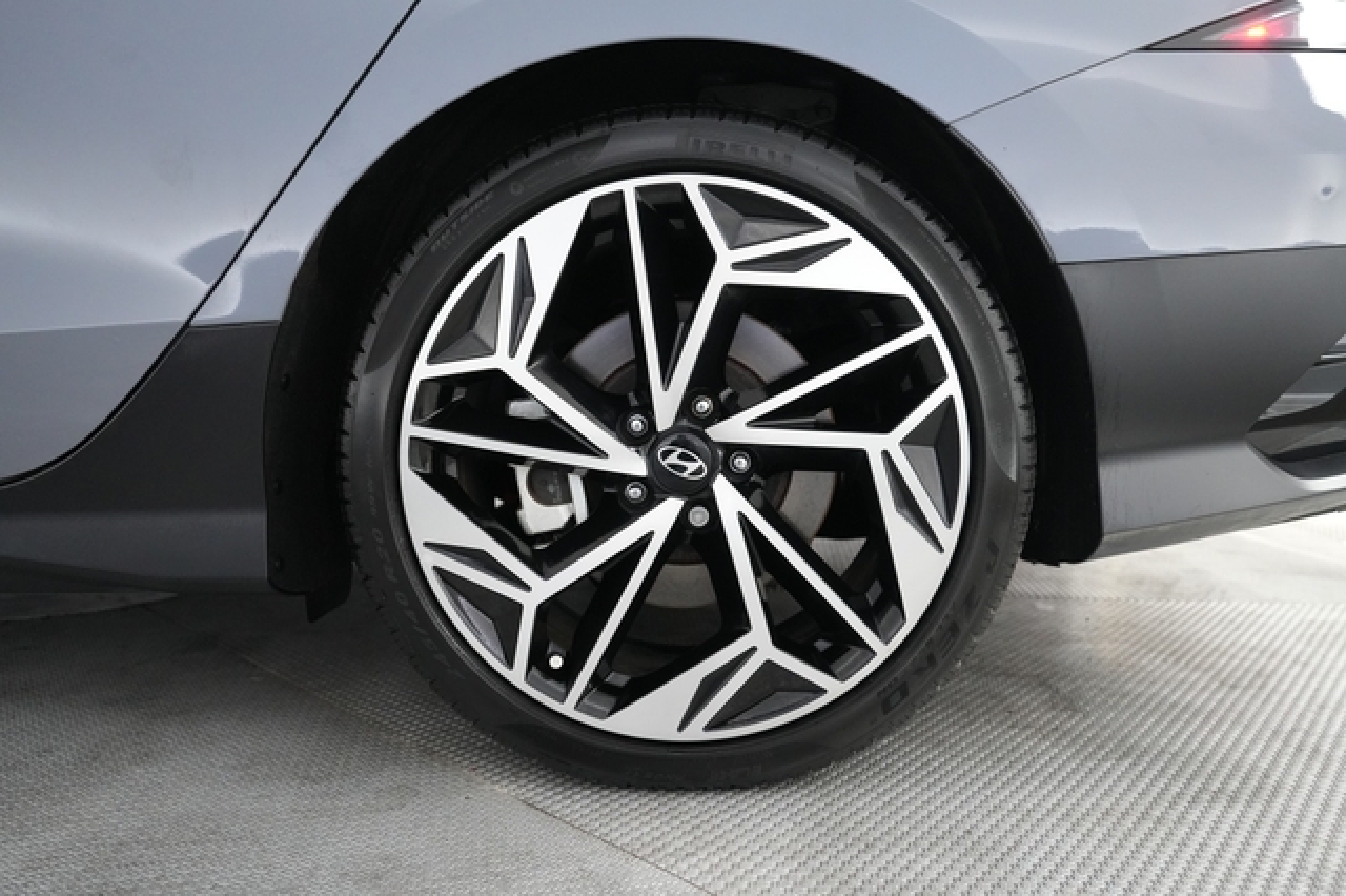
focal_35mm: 24
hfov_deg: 73.8
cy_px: 448
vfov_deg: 53.1
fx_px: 897
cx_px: 673
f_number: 2.8
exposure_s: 1/160
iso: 5000
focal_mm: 24
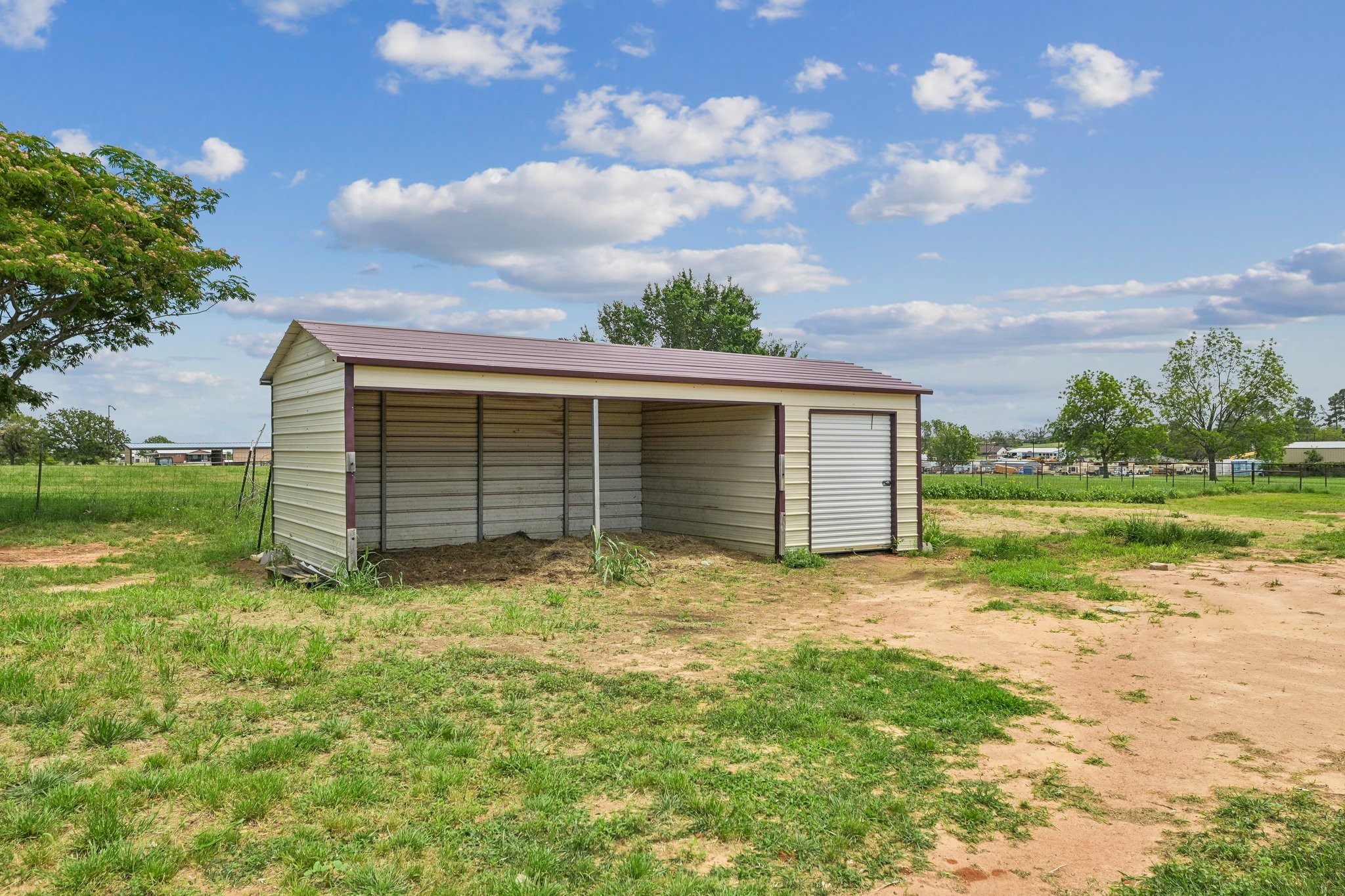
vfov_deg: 53.1
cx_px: 672
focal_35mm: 24
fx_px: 897
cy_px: 448
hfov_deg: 73.7
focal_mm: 24
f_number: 8
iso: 400
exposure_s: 1/1250
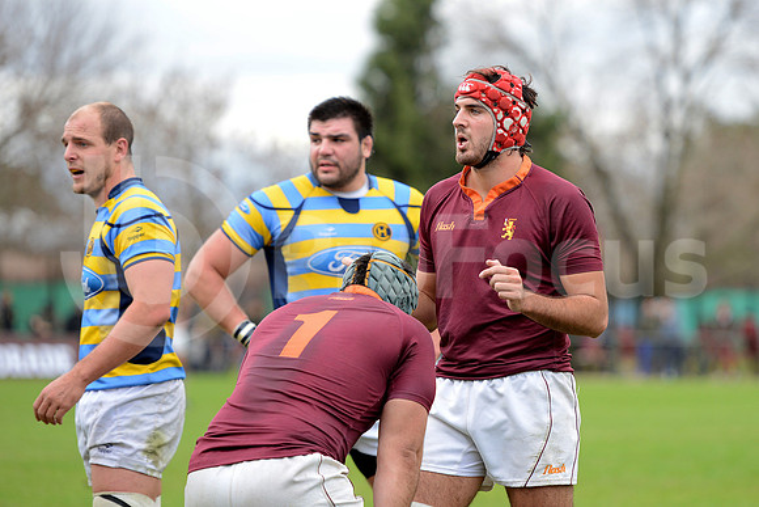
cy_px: 254
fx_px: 3585
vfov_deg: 8.1
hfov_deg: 12.1
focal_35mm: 170
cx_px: 380
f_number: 2.8
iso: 500
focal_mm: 170
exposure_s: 1/500
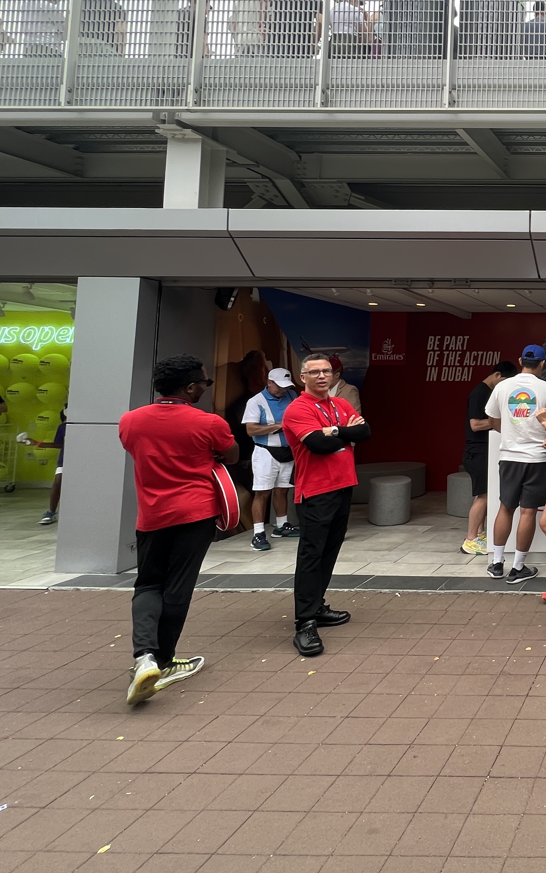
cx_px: 689
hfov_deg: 36.3
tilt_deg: +4.3
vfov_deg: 73.6
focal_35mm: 24
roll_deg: -0.5
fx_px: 571
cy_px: 329
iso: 32
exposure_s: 1/226
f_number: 1.8
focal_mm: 1.57
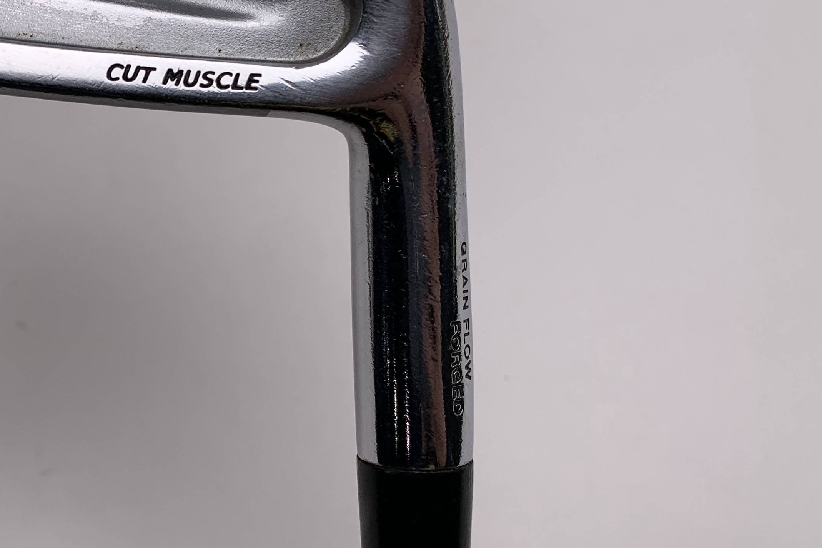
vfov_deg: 26.3
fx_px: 1164
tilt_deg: -60.9
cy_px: 173
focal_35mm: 51
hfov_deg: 36.8
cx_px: 104
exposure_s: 1/446
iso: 25
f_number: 1.8
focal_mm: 4.25
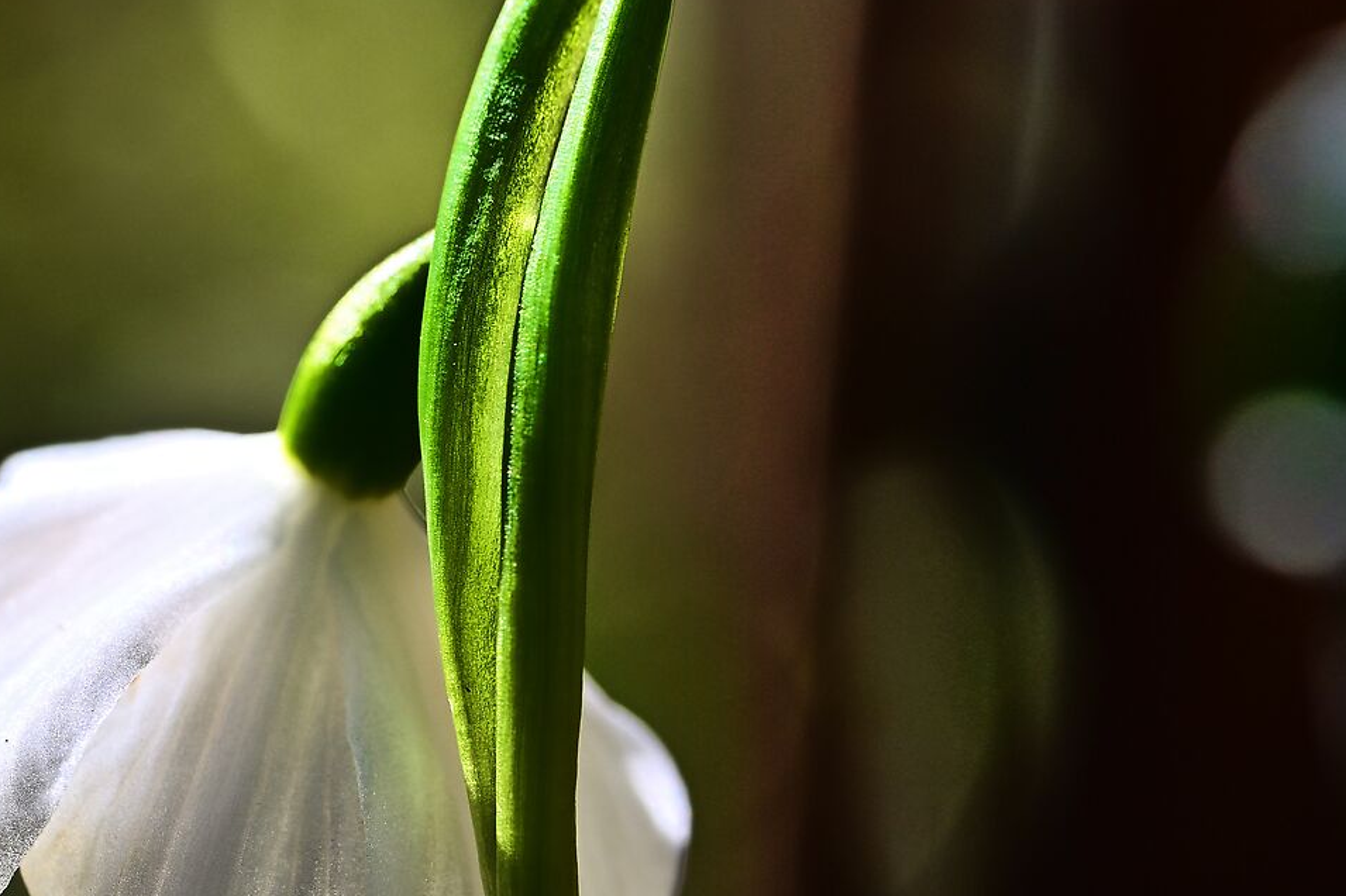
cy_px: 659
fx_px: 9867
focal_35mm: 264
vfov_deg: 5.2
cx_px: 344
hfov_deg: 7.8
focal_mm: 105
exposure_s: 1/200
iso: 100
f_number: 9
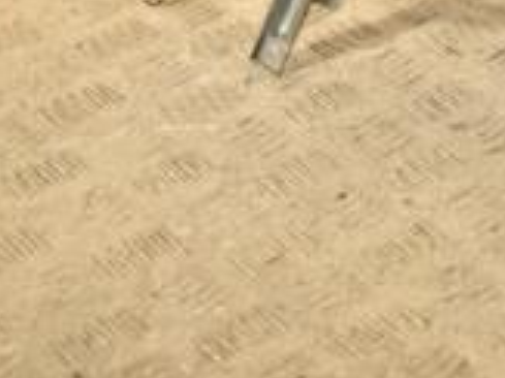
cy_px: -235
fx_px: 2012
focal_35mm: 138
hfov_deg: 13.4
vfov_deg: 10.3
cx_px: 793
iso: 800
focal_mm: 26
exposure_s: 1/200
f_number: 5
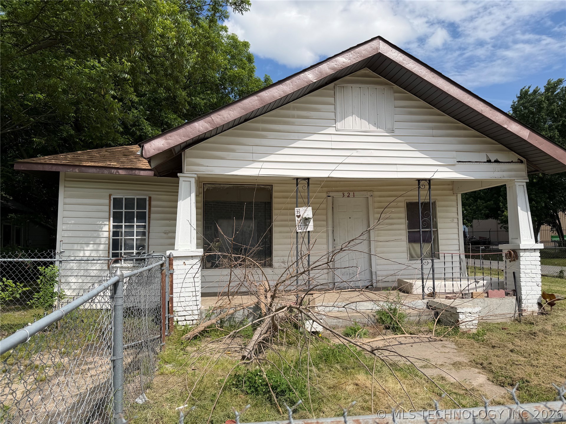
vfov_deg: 56.8
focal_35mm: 24
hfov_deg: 71.6
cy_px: 212
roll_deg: +1.2
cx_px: 283
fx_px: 392
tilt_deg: +2.9
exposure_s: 1/6173
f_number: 1.78
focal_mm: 6.76
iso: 80
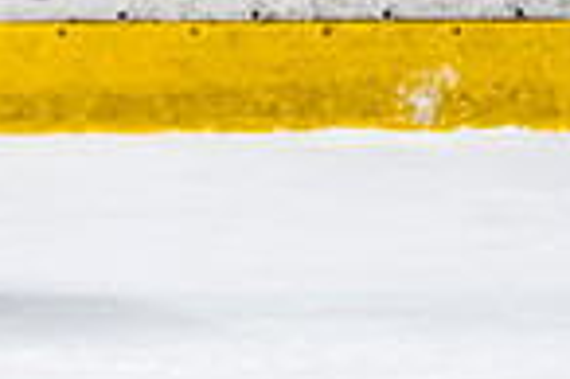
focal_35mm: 1134
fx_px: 17935
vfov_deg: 1.2
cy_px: -103
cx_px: -251
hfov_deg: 1.8
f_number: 2.8
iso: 1600
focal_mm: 135
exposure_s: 1/640
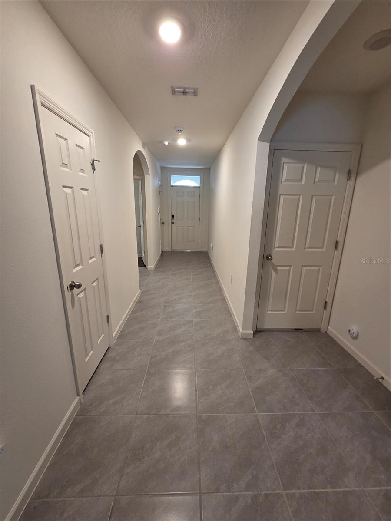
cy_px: 260
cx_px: 196
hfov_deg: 89.9
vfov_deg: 106.2
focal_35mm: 13
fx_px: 196
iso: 250
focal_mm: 2.2
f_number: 2.2
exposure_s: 1/60
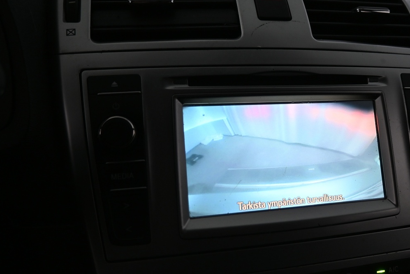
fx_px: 444
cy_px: 141
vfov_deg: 34.2
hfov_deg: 47.9
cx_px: 301
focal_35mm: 39
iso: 160
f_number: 3.5
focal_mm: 16
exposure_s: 1/25
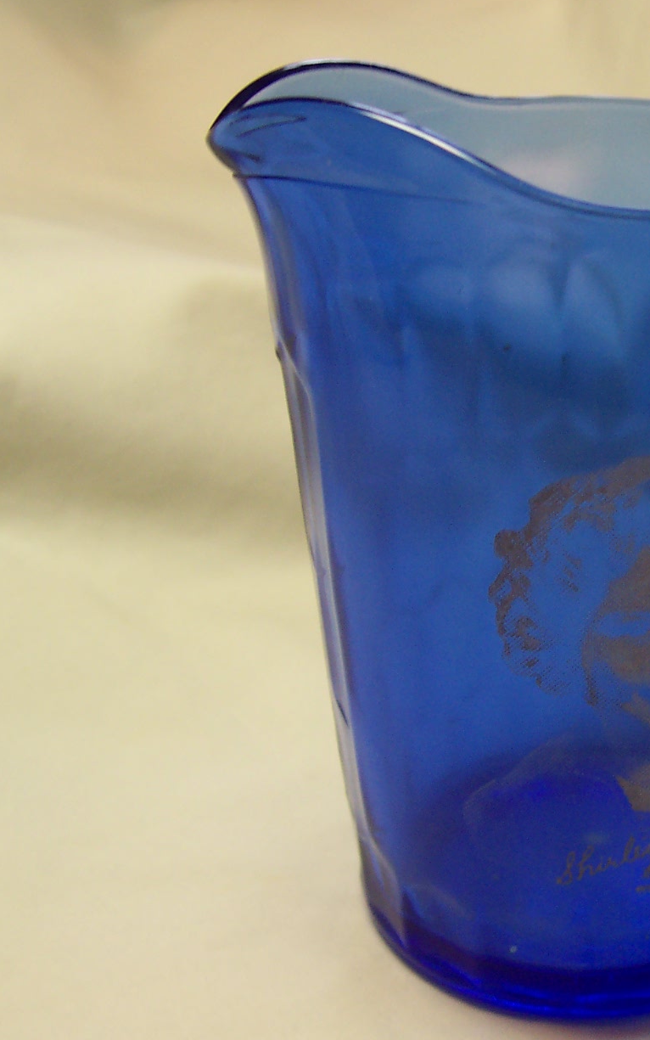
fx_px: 1502
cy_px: 521
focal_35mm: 53
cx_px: 591
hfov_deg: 23.7
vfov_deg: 38.2
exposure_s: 1/30
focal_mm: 5.6
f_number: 2.8
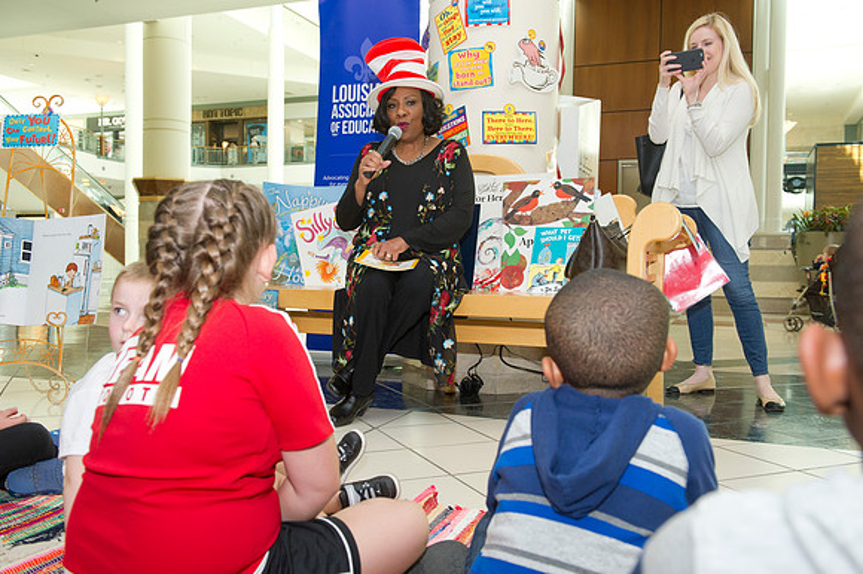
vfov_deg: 41.1
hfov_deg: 58.7
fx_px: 767
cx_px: 432
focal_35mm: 32
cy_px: 287
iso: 1250
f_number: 5.6
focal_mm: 32
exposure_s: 1/250
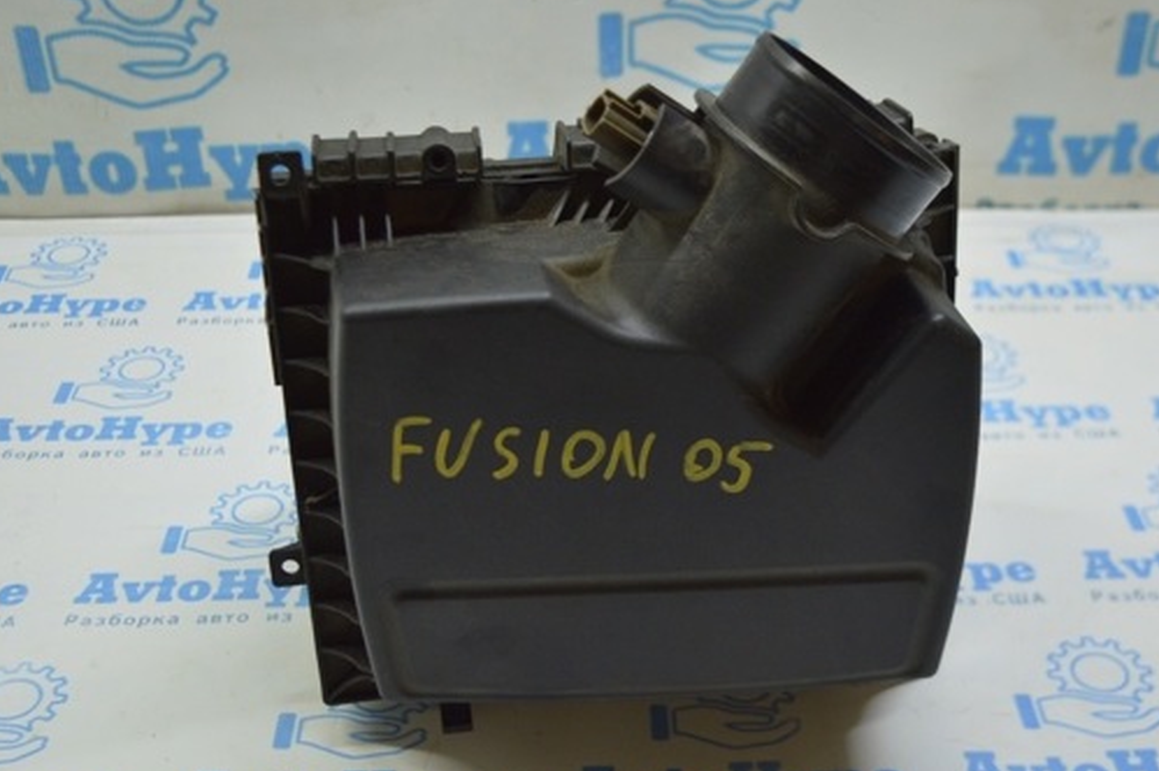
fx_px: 1609
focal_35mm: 50
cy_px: 442
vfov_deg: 26.9
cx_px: 620
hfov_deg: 39.6
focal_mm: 26
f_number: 4
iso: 400
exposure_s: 1/60
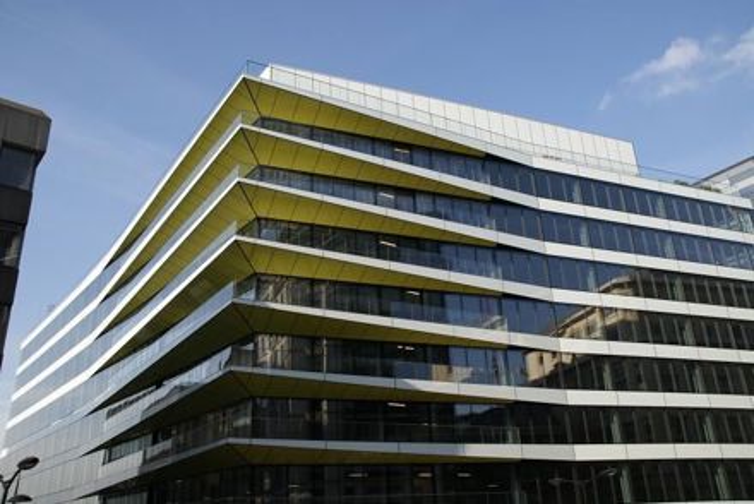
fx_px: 692
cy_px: 252
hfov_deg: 57.2
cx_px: 377
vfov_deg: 40.0
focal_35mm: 33
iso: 100
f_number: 10
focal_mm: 22
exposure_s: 1/100
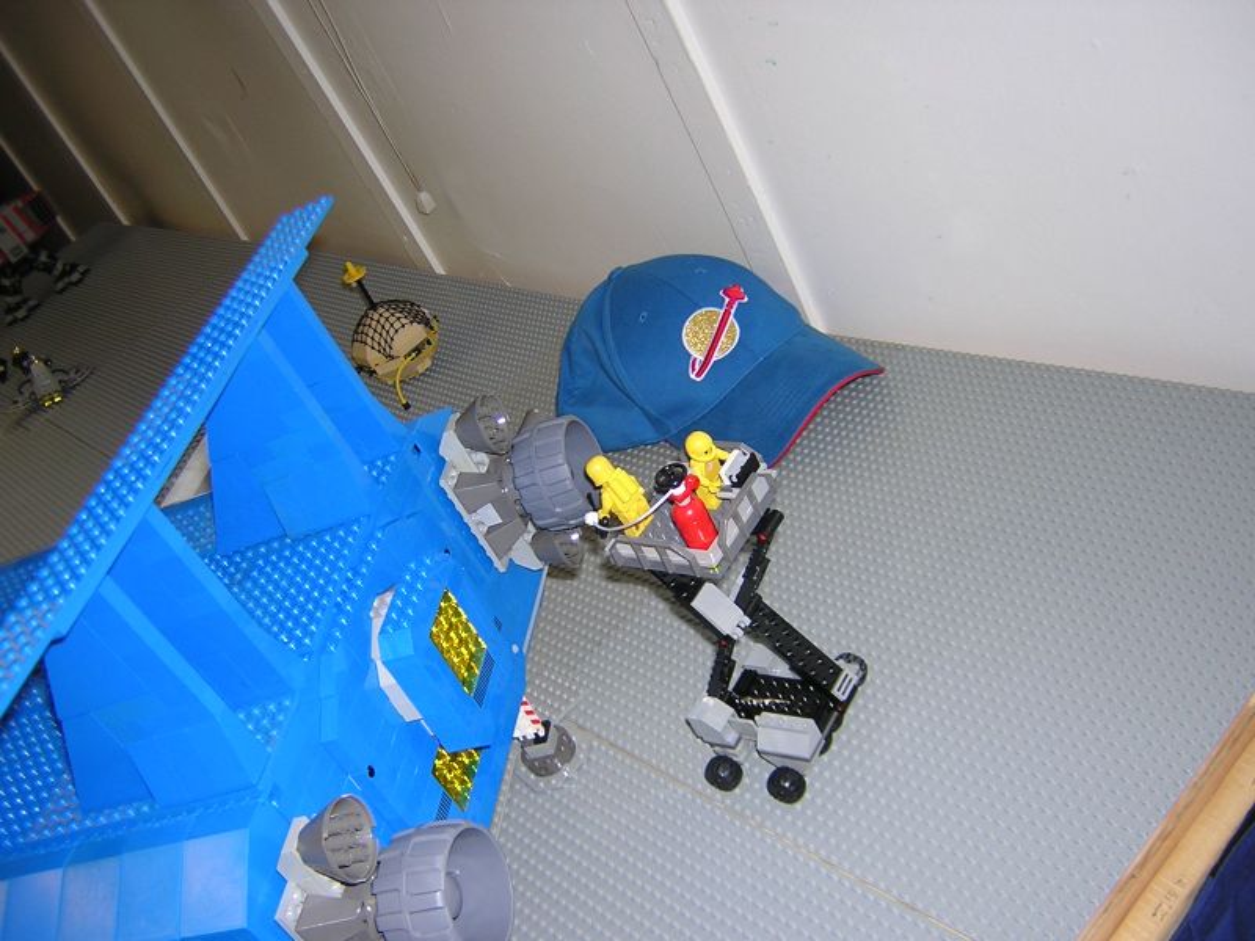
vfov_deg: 39.7
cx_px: 628
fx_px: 1305
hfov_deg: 51.4
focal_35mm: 36
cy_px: 470
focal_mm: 4.7
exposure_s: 1/60.1
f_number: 2.6
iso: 100
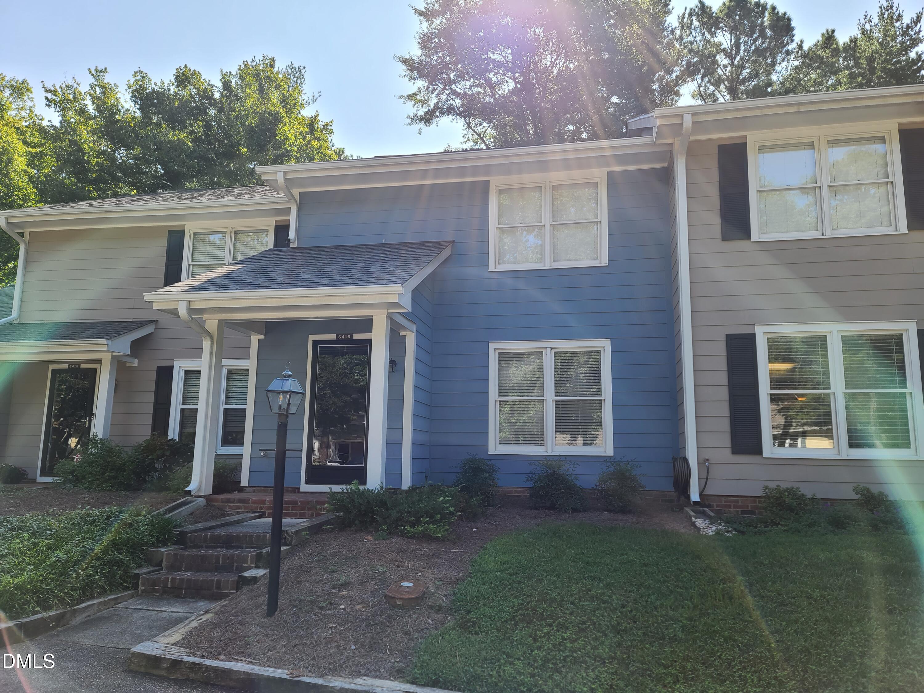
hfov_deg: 69.4
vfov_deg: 54.9
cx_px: 462
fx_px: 667
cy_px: 346
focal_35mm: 25
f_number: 1.8
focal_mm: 7
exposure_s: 1/256
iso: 16
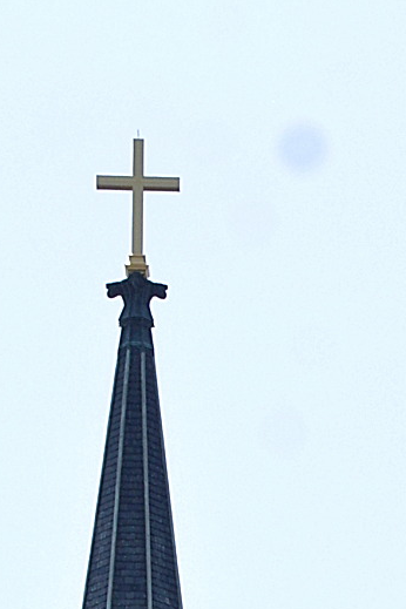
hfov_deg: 4.3
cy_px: 1536
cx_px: 622
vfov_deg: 6.2
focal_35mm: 317
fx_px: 5362
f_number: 8
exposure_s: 1/250
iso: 200
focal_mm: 32.5
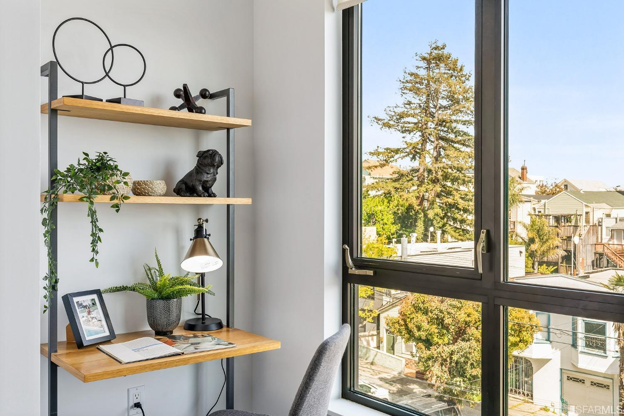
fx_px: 606
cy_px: 208
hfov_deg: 54.5
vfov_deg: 37.8
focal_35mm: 35
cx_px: 312
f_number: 8
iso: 200
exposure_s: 1/20
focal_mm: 35
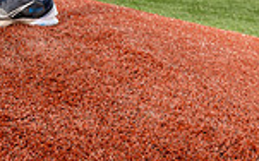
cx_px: 53
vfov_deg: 8.0
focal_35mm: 152
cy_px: -219
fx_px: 1072
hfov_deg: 13.7
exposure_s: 1/250
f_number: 6.3
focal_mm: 50
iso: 200
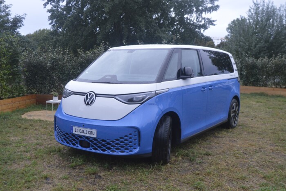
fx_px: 298
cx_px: 143
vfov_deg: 35.5
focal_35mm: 38
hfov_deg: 51.3
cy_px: 96
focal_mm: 25
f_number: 5.6
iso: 280
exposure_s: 1/125
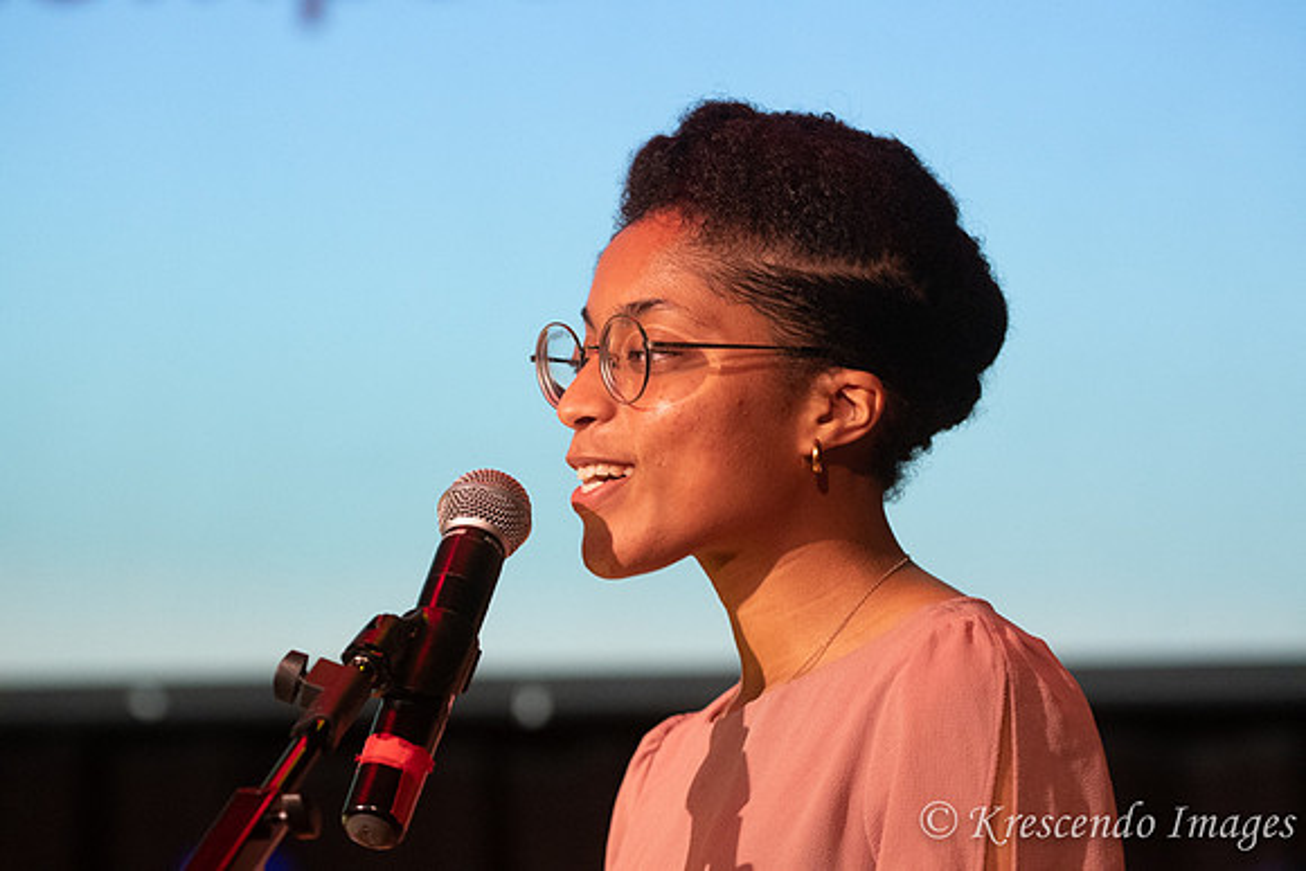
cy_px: 436
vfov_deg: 8.3
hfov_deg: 12.4
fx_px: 5987
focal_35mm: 165
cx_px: 653
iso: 3200
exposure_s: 1/200
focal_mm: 110
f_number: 2.8
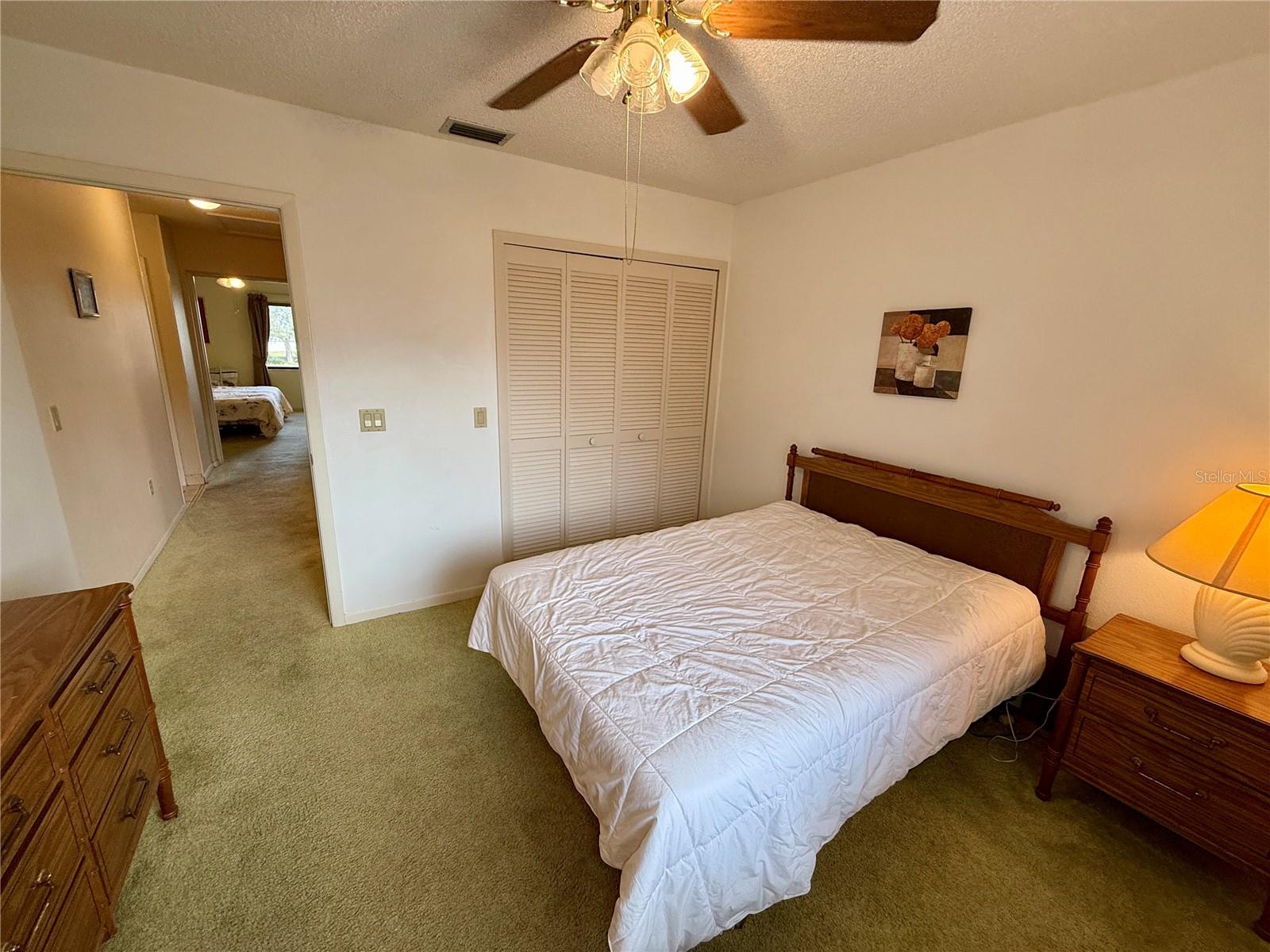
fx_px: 514
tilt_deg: -14.0
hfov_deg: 102.1
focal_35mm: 14
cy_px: 476
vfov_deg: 85.7
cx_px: 635
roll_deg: -2.5
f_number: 2.2
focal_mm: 2.22
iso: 160
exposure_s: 1/120
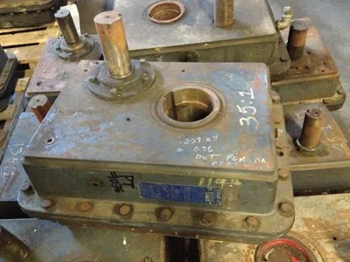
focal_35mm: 35
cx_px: 175
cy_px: 131
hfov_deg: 52.6
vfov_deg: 40.7
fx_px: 354
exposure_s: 1/15
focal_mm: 4.28
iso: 800
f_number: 2.4
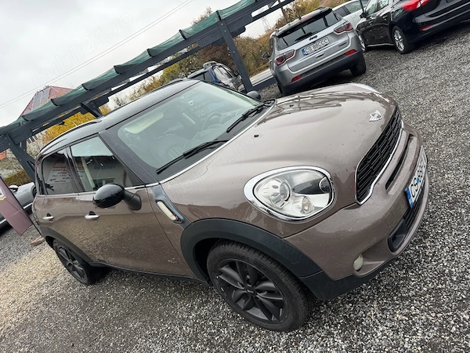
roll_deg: +26.0
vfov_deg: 56.8
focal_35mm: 24
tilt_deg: -15.2
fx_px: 326
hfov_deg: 71.6
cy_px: 176
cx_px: 235
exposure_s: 1/453
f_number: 1.78
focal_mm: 6.76
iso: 80
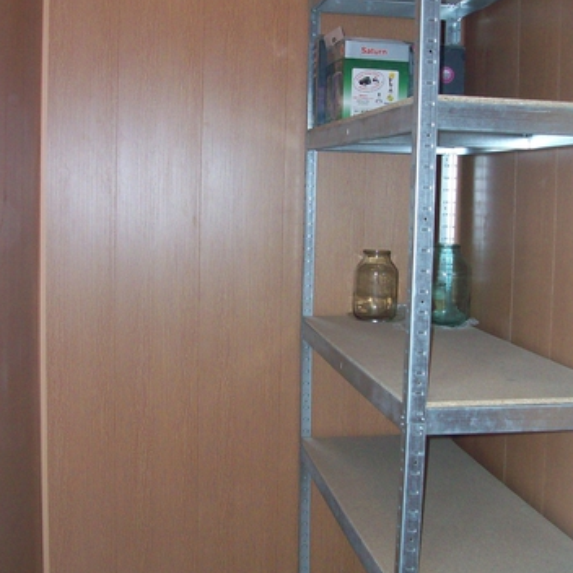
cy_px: 230
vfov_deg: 35.9
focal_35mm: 47
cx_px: 269
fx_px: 880
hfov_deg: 36.0
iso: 160
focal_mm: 5.7
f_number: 2.8
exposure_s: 1/60
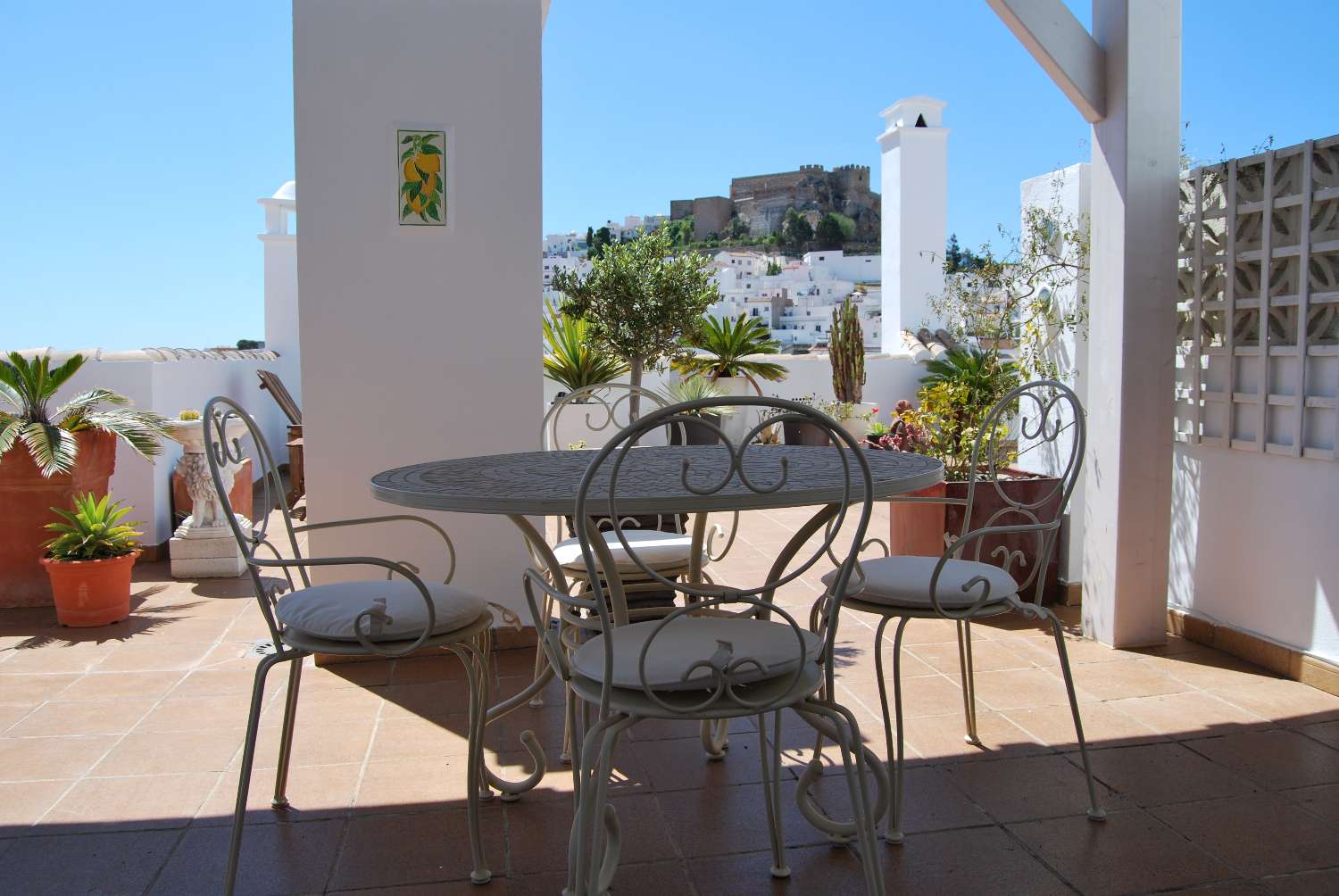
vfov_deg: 48.0
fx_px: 1005
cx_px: 670
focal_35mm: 27
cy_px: 448
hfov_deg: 67.3
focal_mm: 18
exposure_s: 1/250
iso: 100
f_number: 8
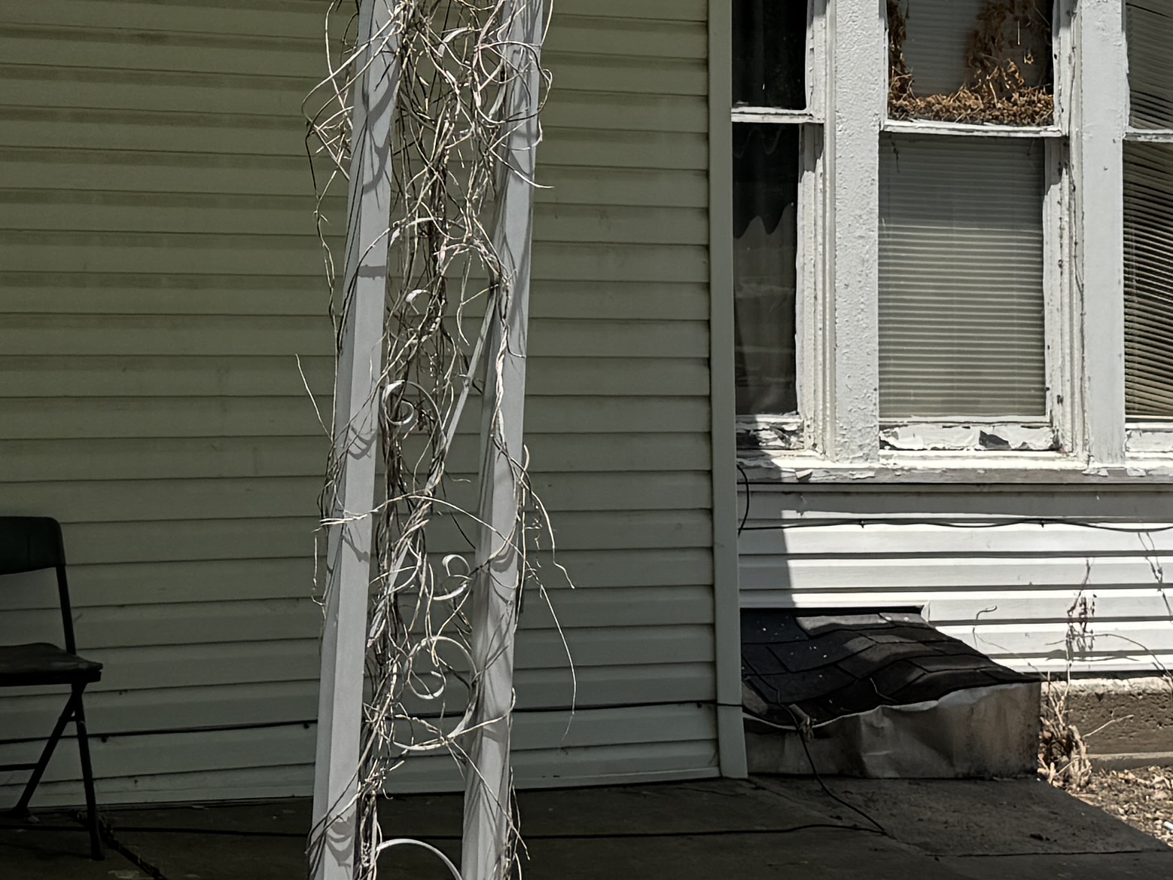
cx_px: 373
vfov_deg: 16.3
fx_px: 2982
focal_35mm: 88
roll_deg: -0.6
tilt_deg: +4.4
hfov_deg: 22.2
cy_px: -88
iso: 80
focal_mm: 6.76
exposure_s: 1/7092
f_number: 1.78
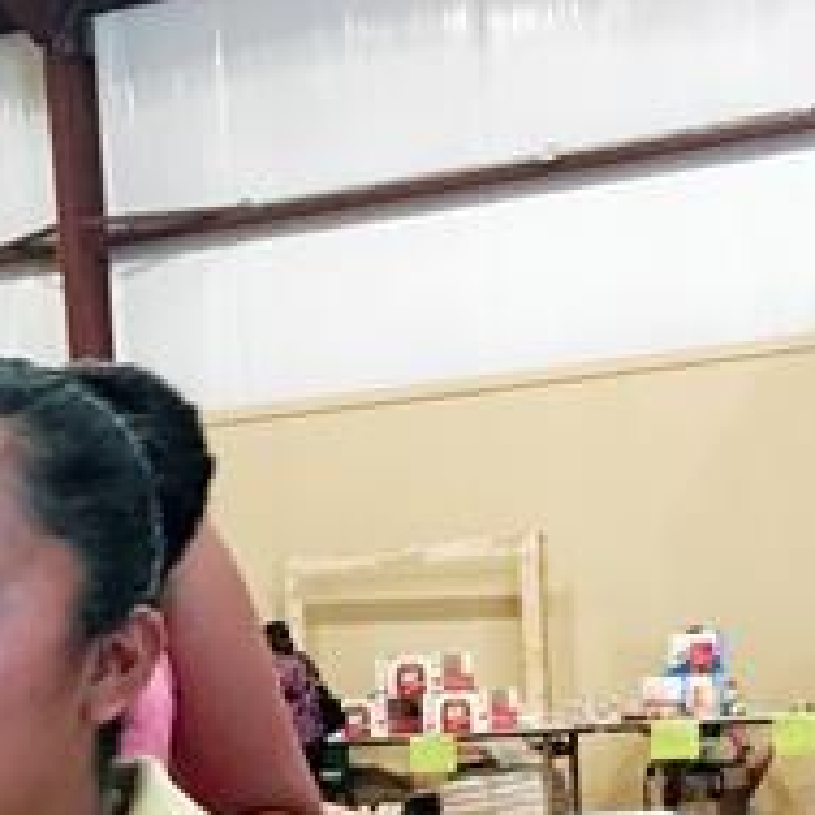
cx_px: 155
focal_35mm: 88
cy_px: 979
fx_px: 2344
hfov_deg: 19.5
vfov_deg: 18.7
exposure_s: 1/15
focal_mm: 4.15
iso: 200
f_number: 2.2
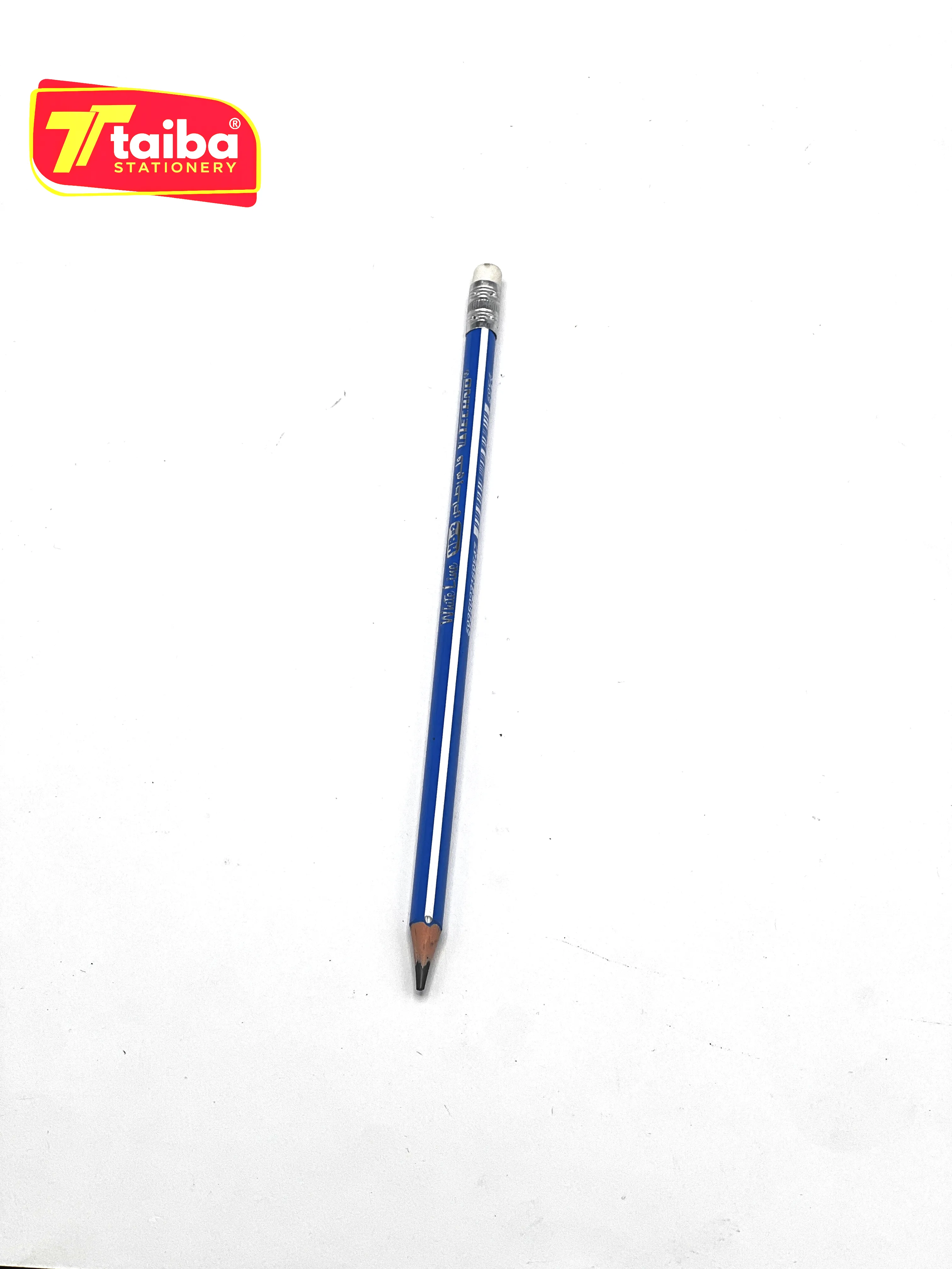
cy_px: 634
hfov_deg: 19.1
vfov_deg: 25.3
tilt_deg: -61.3
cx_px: 476
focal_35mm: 77
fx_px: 2824
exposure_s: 1/304
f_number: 2.8
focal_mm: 9
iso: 32
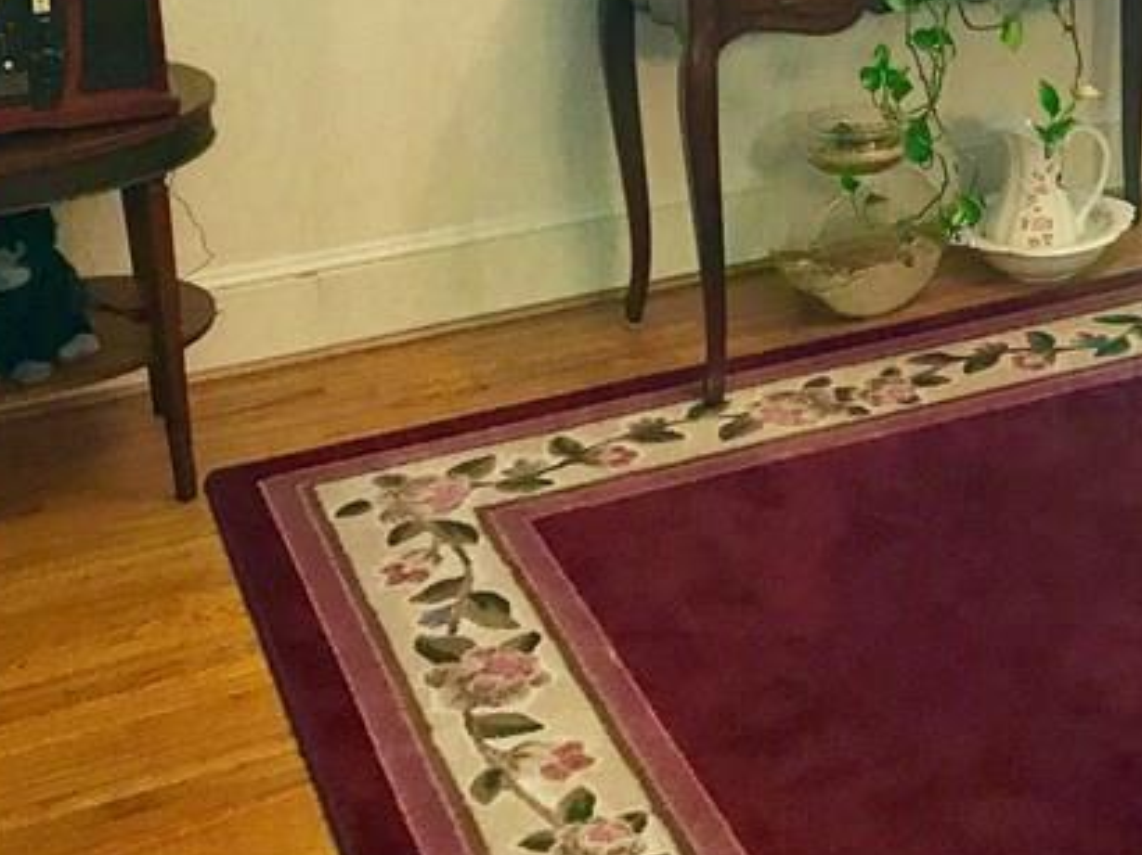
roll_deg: +0.4
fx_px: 2308
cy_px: -45
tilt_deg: -13.0
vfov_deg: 20.2
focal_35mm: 70
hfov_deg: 26.4
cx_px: 1120
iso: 40
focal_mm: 3.99
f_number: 1.8
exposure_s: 1/24
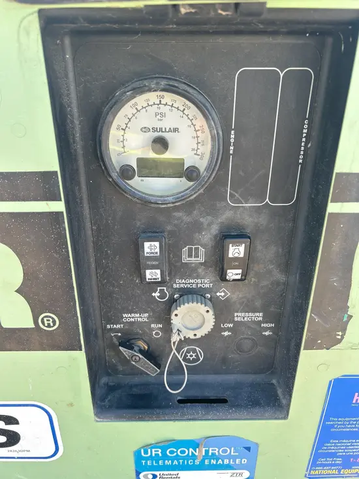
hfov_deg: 53.1
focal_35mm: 26
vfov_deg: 67.3
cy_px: 240
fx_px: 359
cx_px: 180
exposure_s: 1/352
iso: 50
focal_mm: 5.7
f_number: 1.5
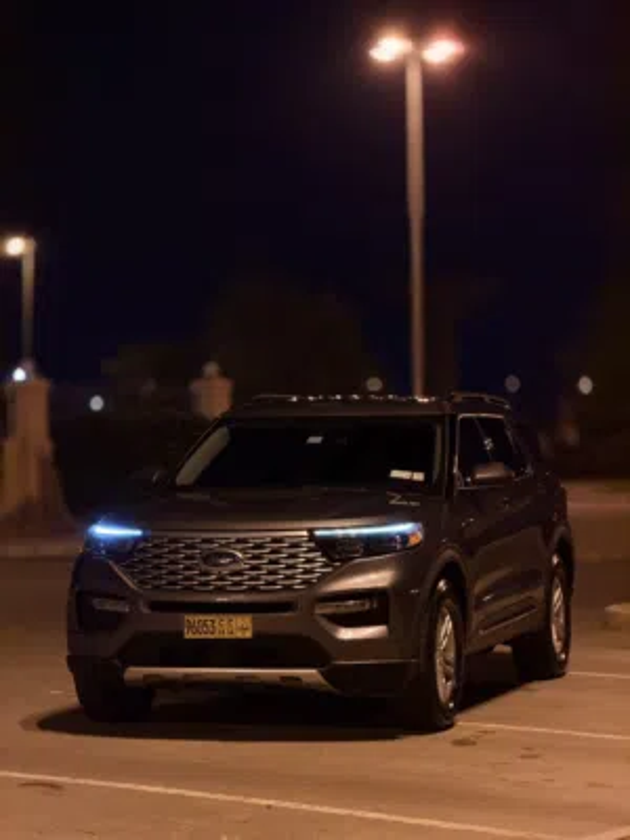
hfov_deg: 14.8
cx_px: 315
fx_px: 2427
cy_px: 420
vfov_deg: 19.6
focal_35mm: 100
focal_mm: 16.89
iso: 500
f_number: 2.8
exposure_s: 1/33
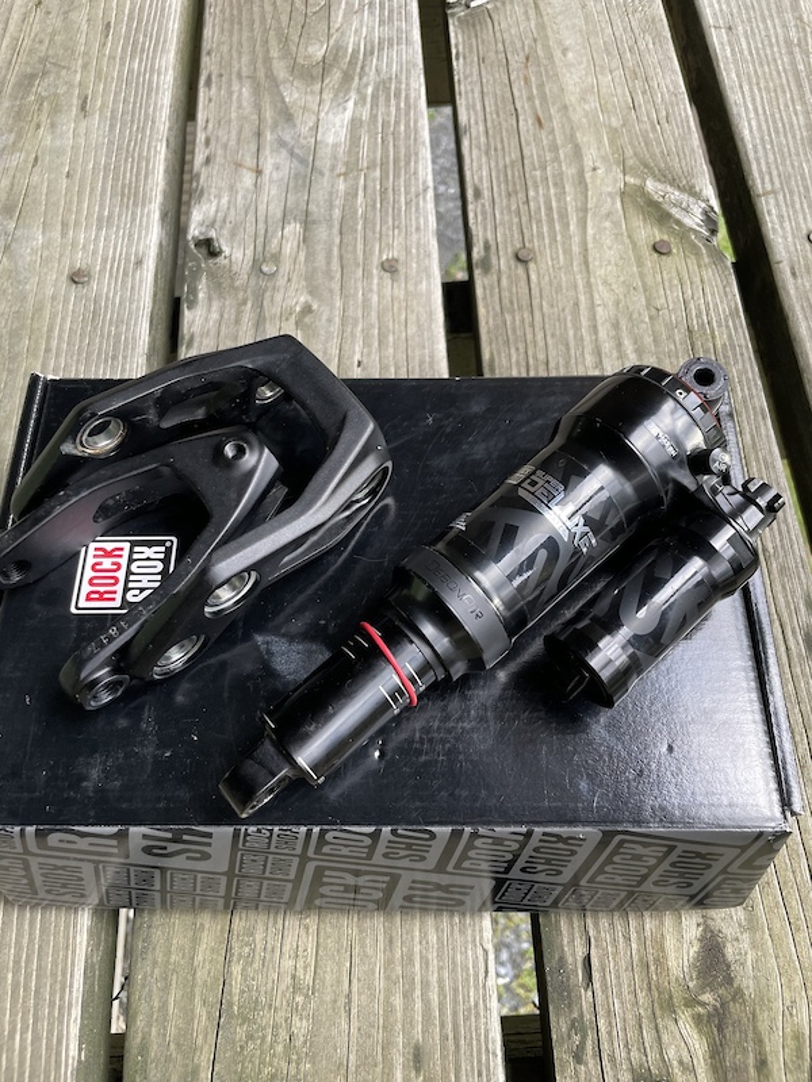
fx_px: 813
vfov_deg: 67.3
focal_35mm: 26
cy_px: 541
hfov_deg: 53.1
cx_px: 406
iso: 125
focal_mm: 4.2
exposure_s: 1/121
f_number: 1.6
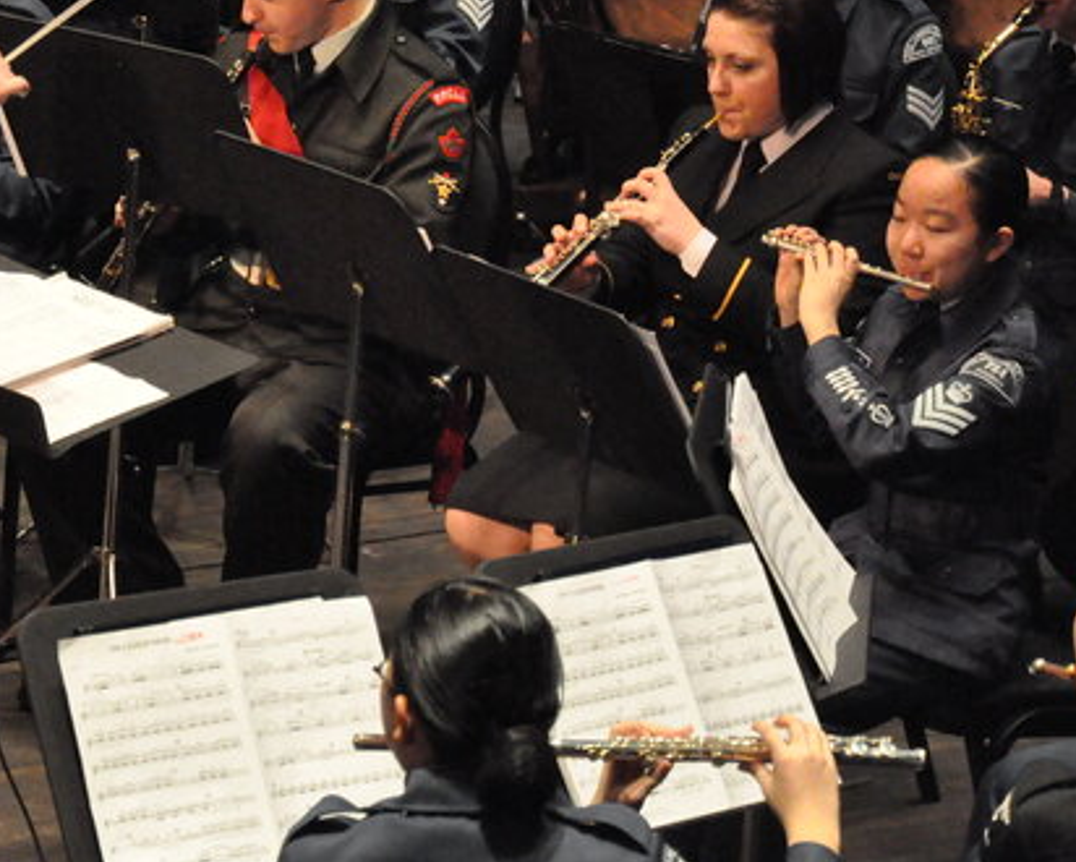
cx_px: 136
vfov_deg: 8.1
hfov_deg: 10.1
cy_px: 244
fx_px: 6085
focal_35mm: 191
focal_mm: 70
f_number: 5.6
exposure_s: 1/500
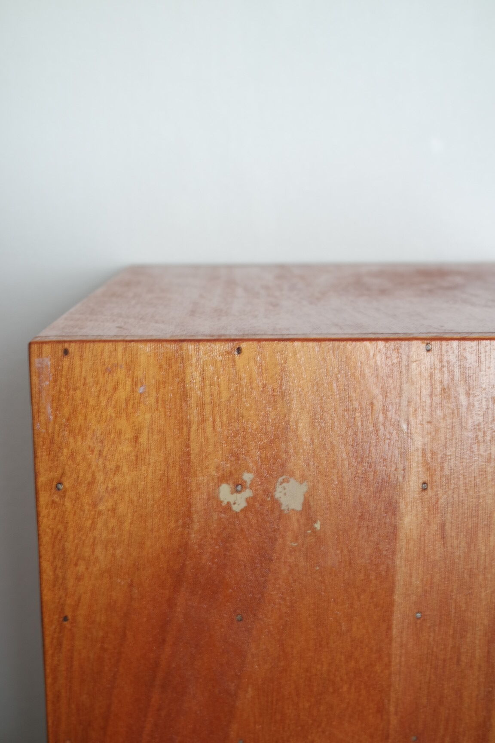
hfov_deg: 29.2
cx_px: 248
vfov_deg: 42.7
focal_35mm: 46
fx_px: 949
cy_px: 372
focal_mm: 30
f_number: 6.3
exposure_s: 1/8
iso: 200
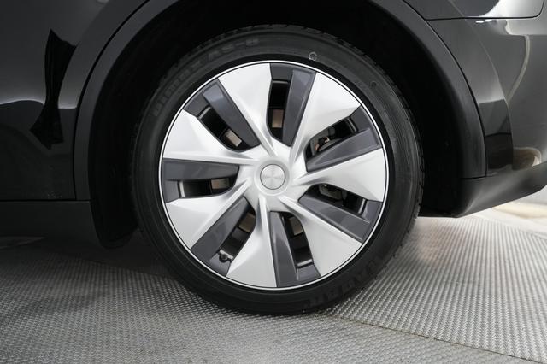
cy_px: 182
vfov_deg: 53.1
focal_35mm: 24
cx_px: 274
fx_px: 364
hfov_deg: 73.8
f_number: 2.8
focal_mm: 24
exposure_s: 1/160
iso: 2500
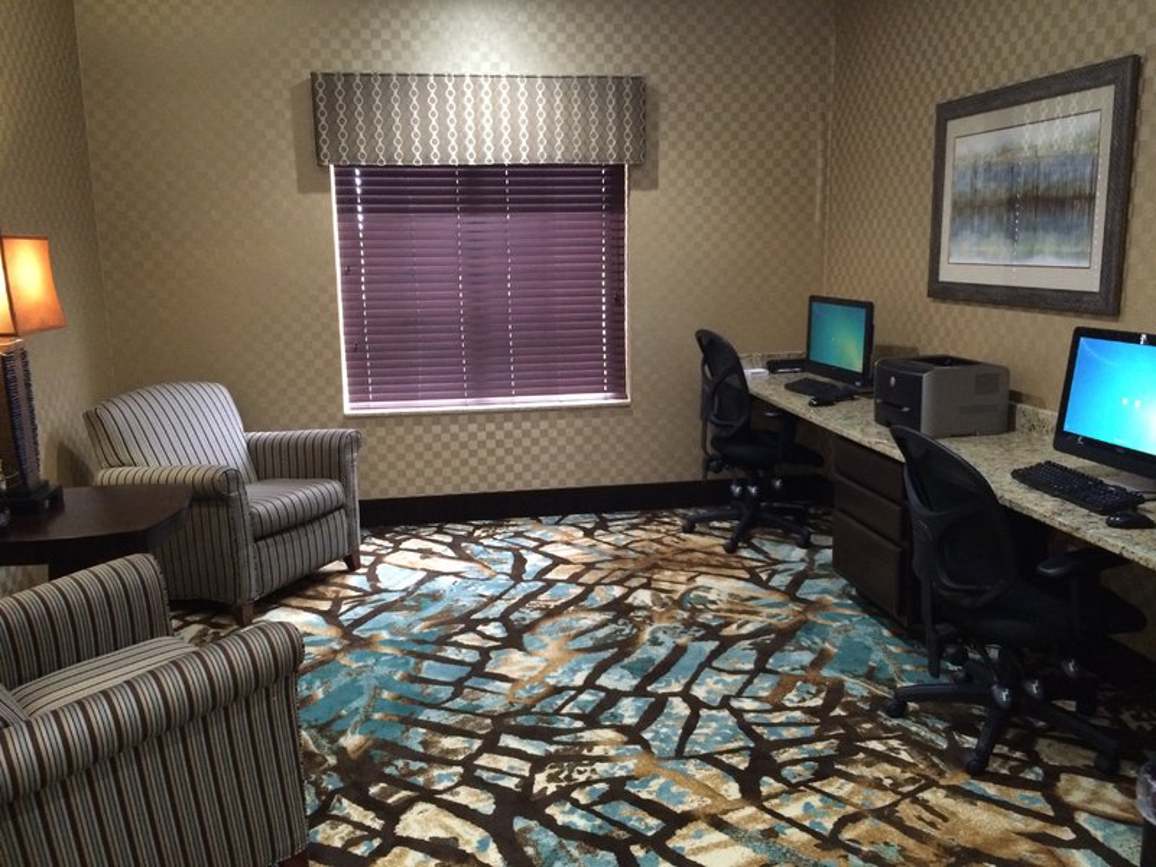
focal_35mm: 29
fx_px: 968
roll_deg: +1.1
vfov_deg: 48.2
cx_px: 578
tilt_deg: -9.4
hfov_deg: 61.7
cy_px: 434
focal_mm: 4.15
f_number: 2.2
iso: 320
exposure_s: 1/20
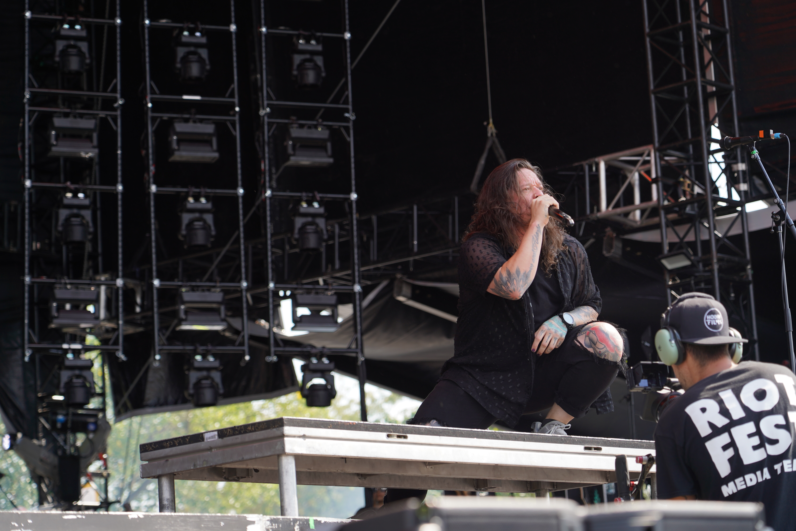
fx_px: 2321
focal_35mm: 105
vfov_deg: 13.0
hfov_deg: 19.5
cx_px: 398
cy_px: 266
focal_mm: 105
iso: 100
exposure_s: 1/200
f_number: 5
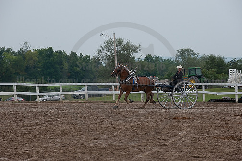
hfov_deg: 10.3
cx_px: 121
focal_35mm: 200
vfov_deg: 6.9
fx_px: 1343
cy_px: 80
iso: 450
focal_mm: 200
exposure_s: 1/1000
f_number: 5.6
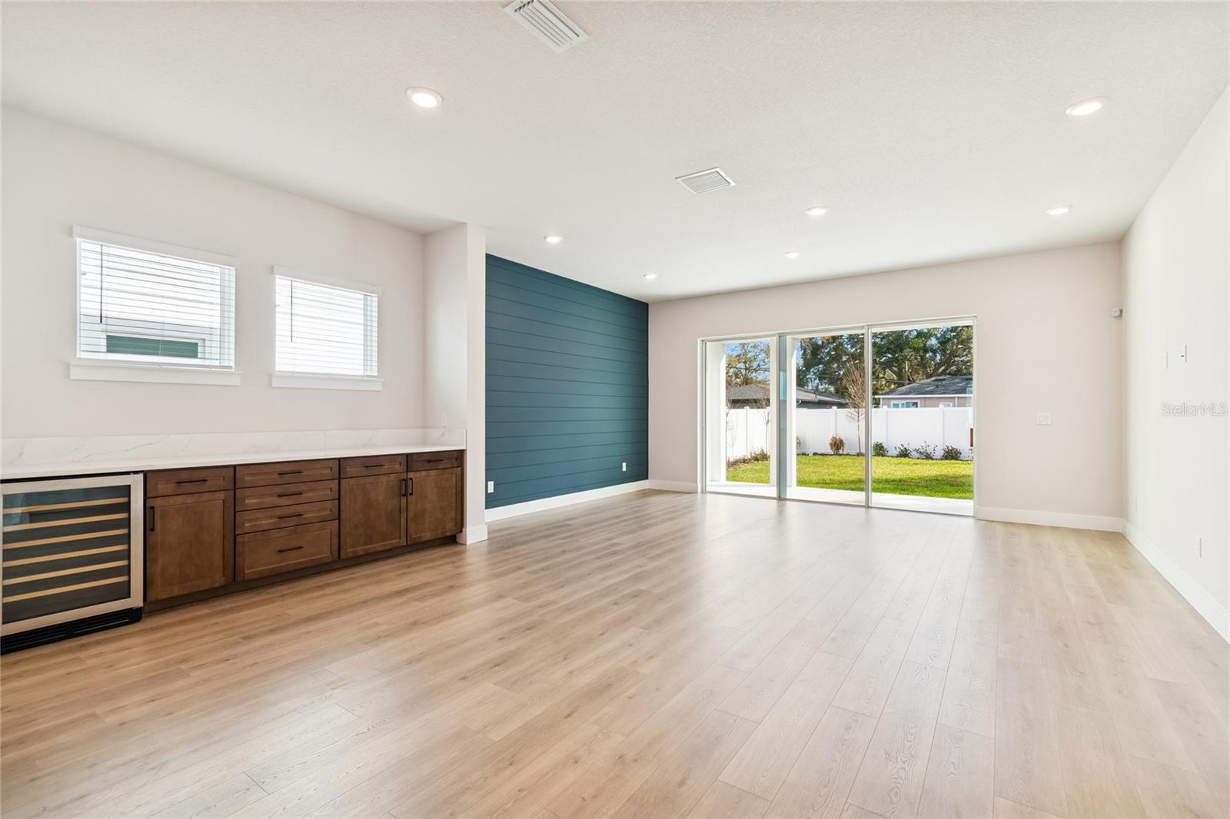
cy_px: 410
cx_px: 615
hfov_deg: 100.4
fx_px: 512
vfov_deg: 77.3
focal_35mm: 15
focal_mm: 10
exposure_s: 1/5
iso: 100
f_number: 7.1
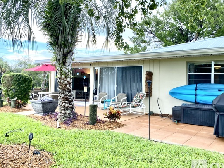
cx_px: 125
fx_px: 194
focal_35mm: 30
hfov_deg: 59.8
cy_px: 78
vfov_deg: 46.7
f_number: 1.8
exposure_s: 1/262
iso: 32
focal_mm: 4.25
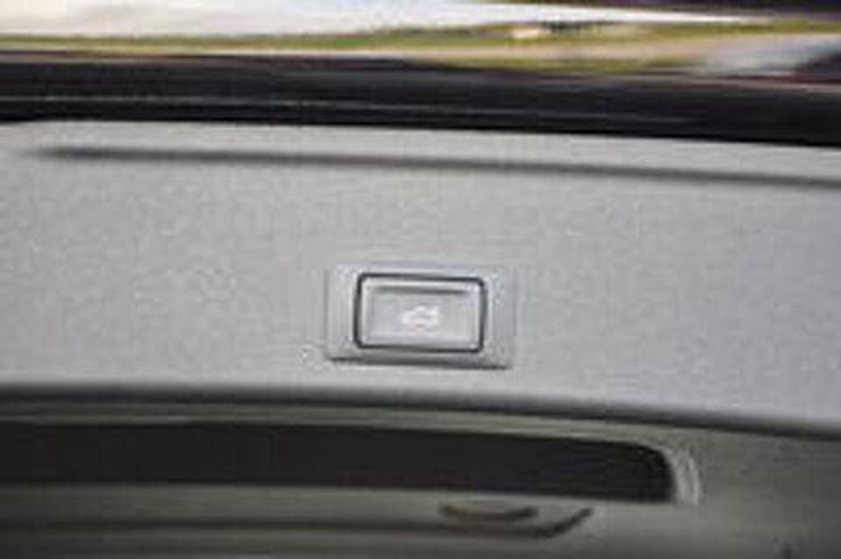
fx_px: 1680
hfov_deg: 28.1
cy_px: 280
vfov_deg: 18.9
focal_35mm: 72
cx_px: 420
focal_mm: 48
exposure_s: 1/80
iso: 400
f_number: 4.5
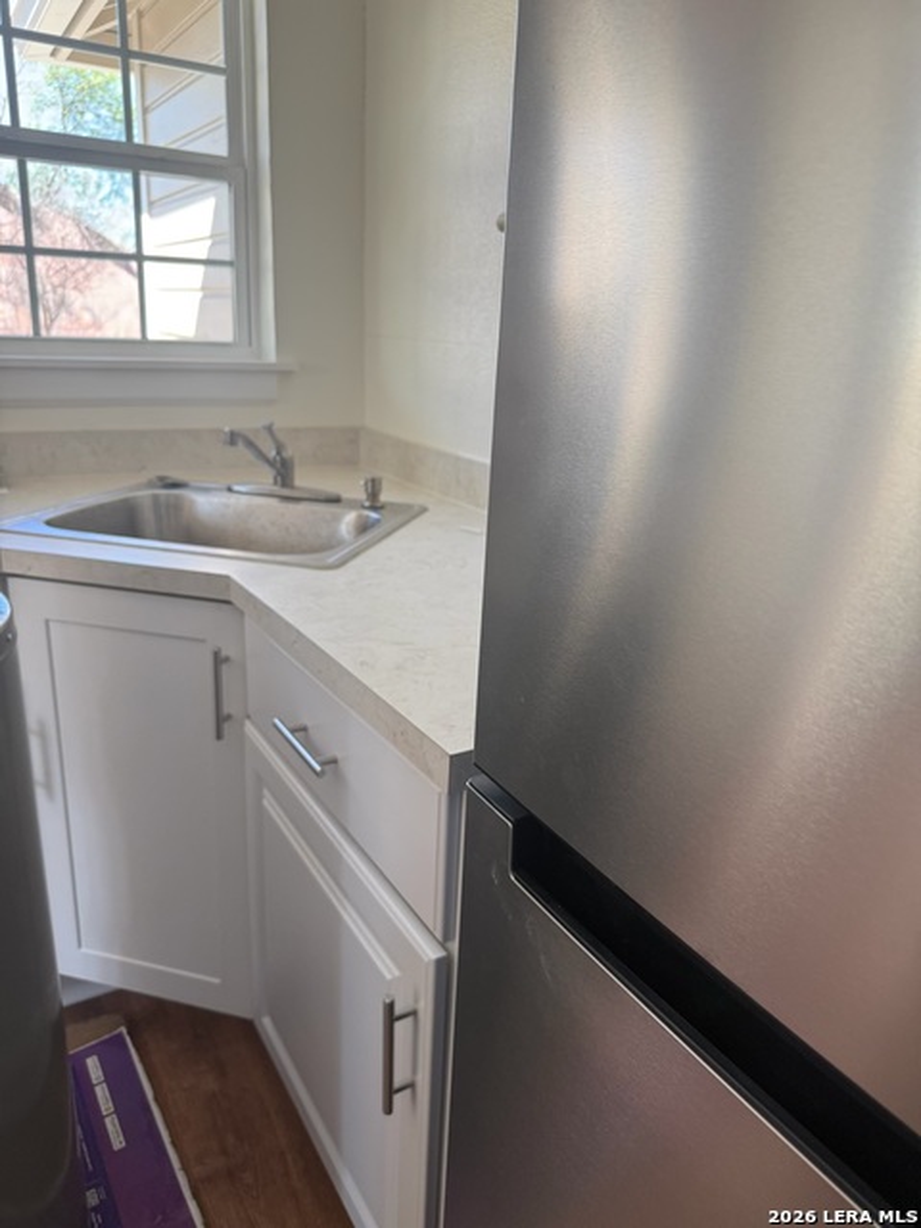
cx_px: 460
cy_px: 614
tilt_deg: -17.5
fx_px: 851
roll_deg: -3.0
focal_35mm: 24
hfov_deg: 56.8
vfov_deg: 71.6
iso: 125
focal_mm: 6.76
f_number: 1.78
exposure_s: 1/121
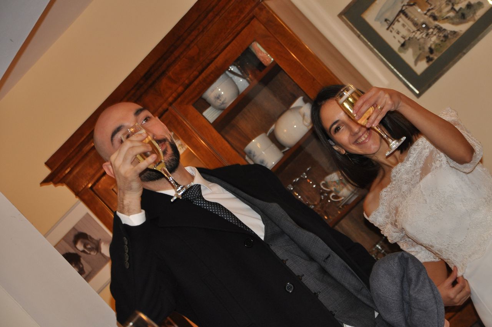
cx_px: 246
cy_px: 164
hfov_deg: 15.2
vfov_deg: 10.1
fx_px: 1843
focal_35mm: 135
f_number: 5.3
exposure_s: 1/60
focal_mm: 90
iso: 800
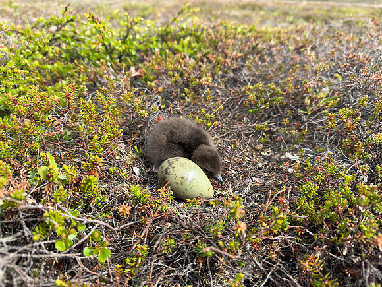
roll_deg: -2.3
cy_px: 144
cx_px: 191
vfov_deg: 56.8
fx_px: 265
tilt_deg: -28.8
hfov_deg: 71.6
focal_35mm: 24
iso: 100
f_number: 1.78
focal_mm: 6.86
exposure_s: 1/1453
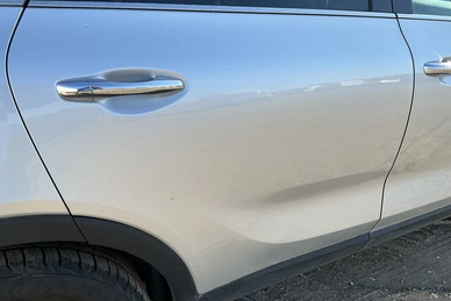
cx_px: 227
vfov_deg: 43.6
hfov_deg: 61.9
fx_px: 376
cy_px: 151
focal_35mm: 30
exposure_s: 1/691
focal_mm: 3
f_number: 1.8
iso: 25
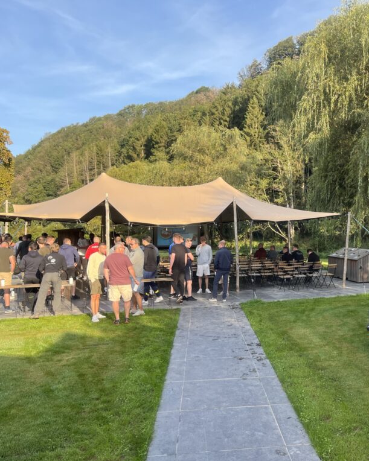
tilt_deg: +0.3
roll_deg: +0.9
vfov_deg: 52.8
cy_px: 231
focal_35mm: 34
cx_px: 271
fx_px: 464
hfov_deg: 42.2
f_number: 1.6
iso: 50
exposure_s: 1/618
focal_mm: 5.1
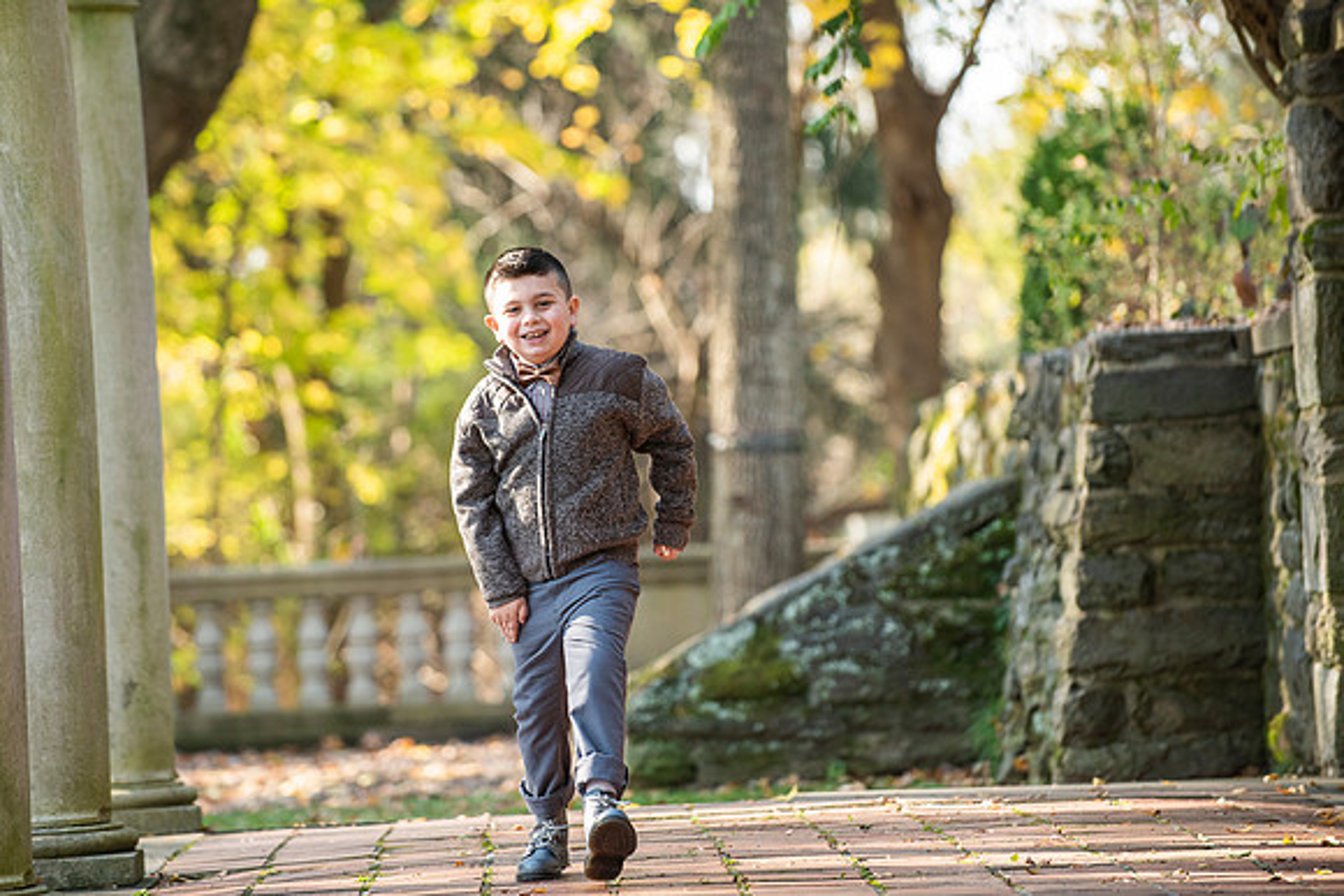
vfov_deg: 6.6
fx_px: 7729
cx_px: 612
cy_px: 408
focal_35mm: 207
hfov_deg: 9.9
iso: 800
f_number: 3.5
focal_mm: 190
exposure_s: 1/500
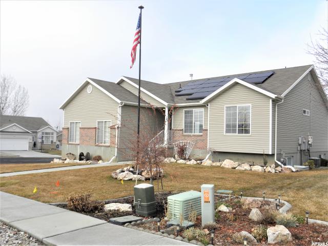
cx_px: 164
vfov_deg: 42.9
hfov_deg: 55.4
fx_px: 313
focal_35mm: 33
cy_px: 123
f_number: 5
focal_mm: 5.9
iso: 64
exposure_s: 1/206
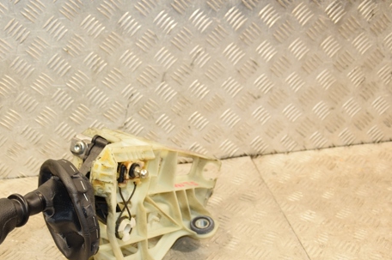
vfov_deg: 22.8
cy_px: 179
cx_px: 163
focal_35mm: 59
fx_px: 642
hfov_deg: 33.9
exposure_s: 1/200
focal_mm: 28
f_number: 5.6
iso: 800
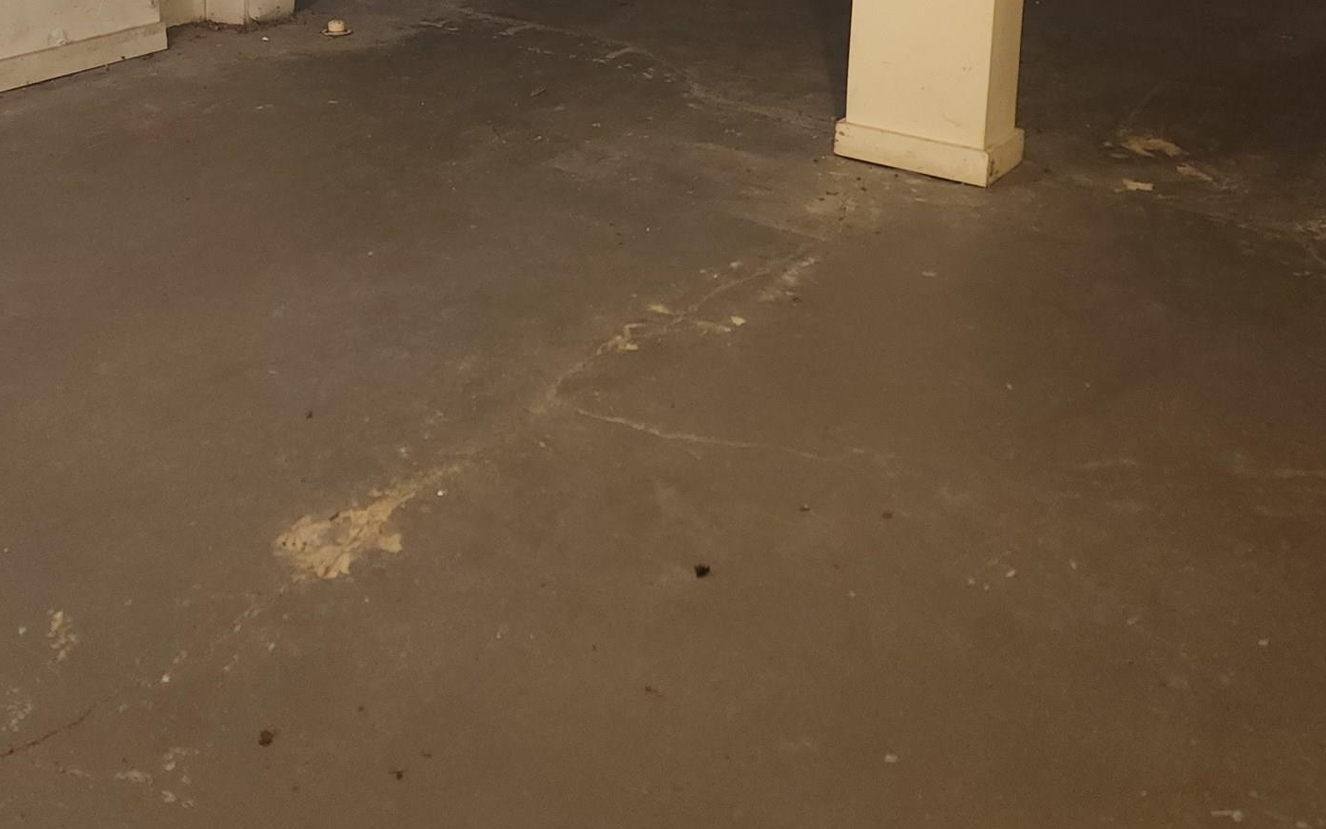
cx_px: 577
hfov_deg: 49.1
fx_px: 1446
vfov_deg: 29.9
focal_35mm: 40
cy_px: 8
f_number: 1.8
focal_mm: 6.4
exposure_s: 1/24
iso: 320
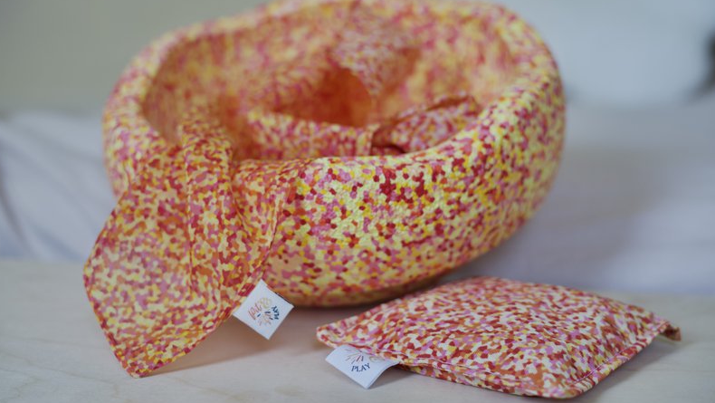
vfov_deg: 22.7
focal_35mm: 53
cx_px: 356
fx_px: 1005
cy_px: 206
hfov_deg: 39.2
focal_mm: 50
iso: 800
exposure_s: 1/125
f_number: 2.8
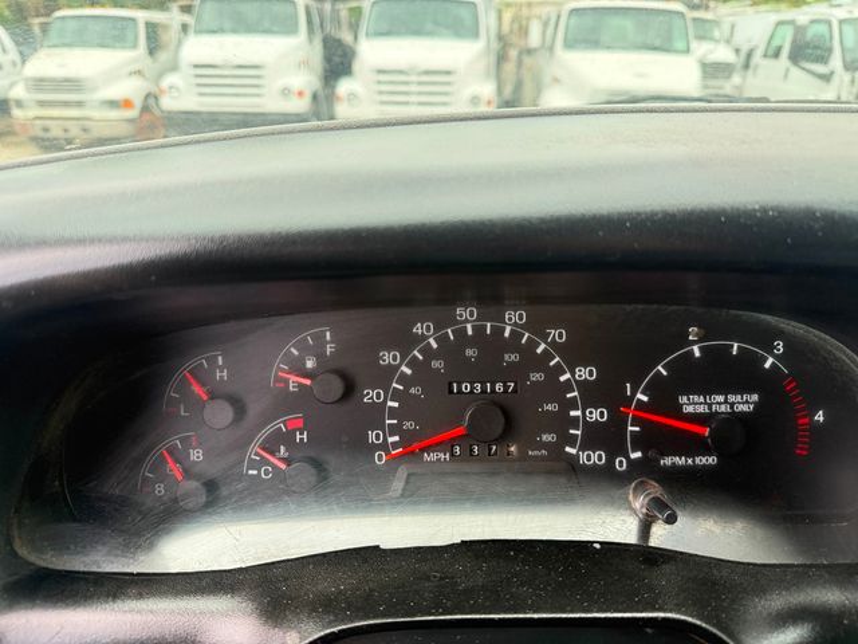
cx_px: 429
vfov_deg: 56.8
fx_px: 595
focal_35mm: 24
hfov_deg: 71.6
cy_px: 322
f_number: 1.78
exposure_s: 1/240
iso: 200
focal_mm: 6.76
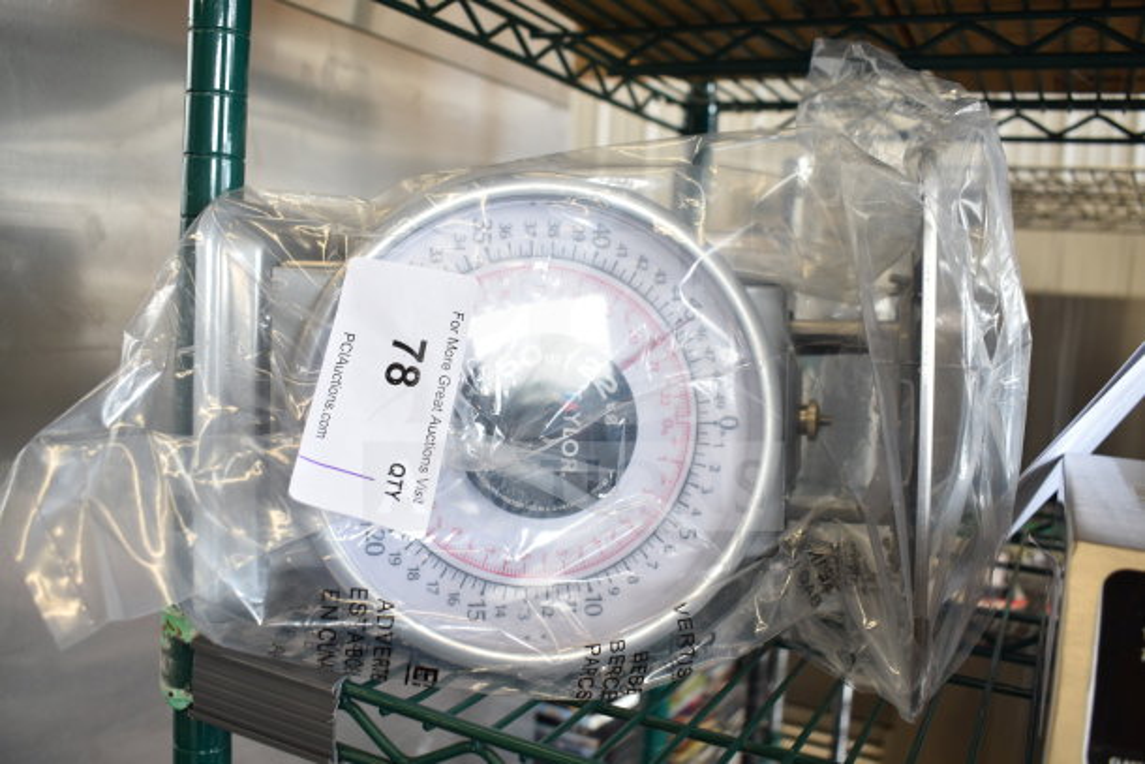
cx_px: 572
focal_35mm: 32
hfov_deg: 59.5
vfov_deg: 41.7
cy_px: 382
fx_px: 1002
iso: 200
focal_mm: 21
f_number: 3.8
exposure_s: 1/40
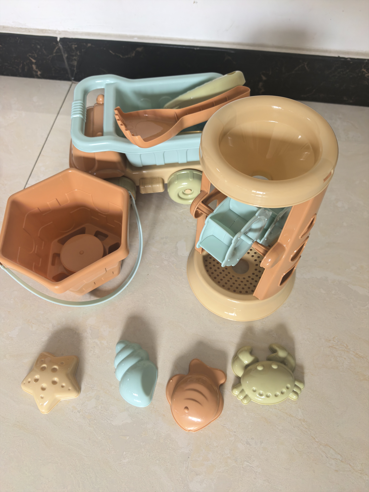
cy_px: 246
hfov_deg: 56.8
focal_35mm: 24
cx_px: 184
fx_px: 341
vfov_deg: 71.6
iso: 250
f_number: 2
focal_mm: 6.98
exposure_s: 1/50
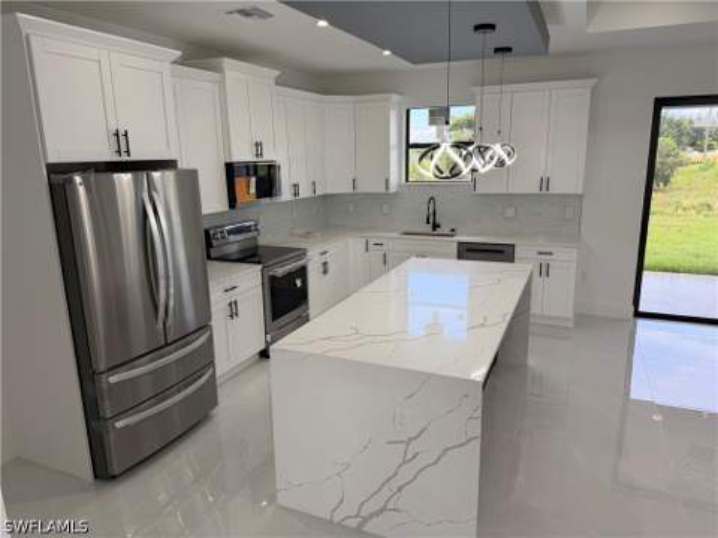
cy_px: 269
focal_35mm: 24
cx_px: 359
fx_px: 498
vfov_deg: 56.8
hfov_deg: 71.6
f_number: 1.78
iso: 80
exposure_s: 1/186
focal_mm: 6.76
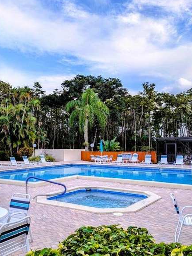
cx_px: 78
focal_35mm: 33
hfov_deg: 42.8
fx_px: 244
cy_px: 129
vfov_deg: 55.4
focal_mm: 6.81
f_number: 1.85
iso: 48
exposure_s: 1/786
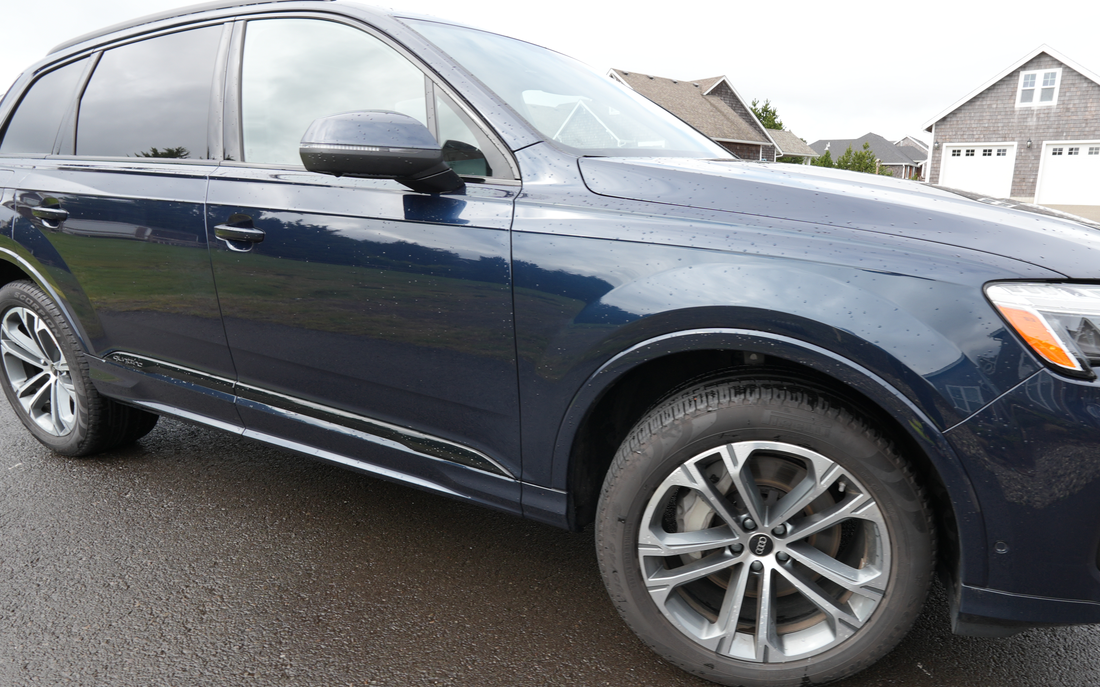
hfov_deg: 82.2
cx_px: 666
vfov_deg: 58.1
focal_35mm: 21
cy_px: 348
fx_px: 618
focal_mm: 11
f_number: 5.6
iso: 100
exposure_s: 1/160
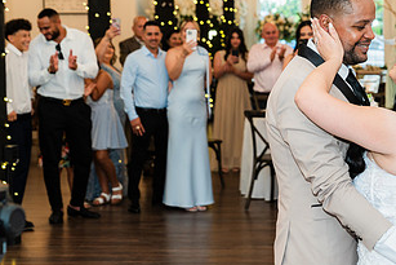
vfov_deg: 13.4
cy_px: 109
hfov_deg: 19.6
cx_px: 368
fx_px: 1122
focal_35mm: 102
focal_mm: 54
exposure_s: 1/125
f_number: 4.5
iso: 400
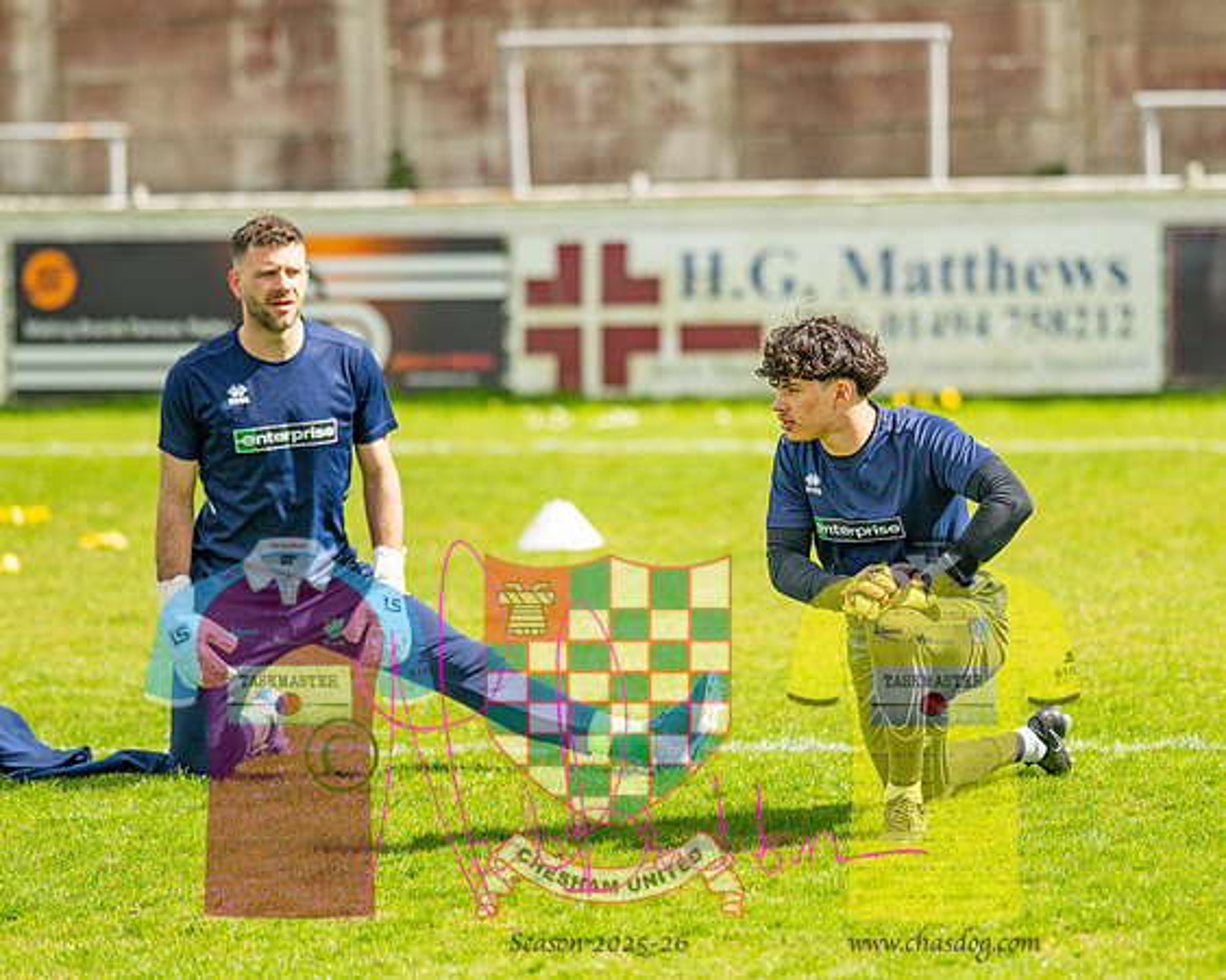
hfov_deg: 8.5
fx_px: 8255
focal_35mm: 228
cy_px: 490
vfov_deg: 6.8
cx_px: 736
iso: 200
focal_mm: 135
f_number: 2
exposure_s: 1/8000
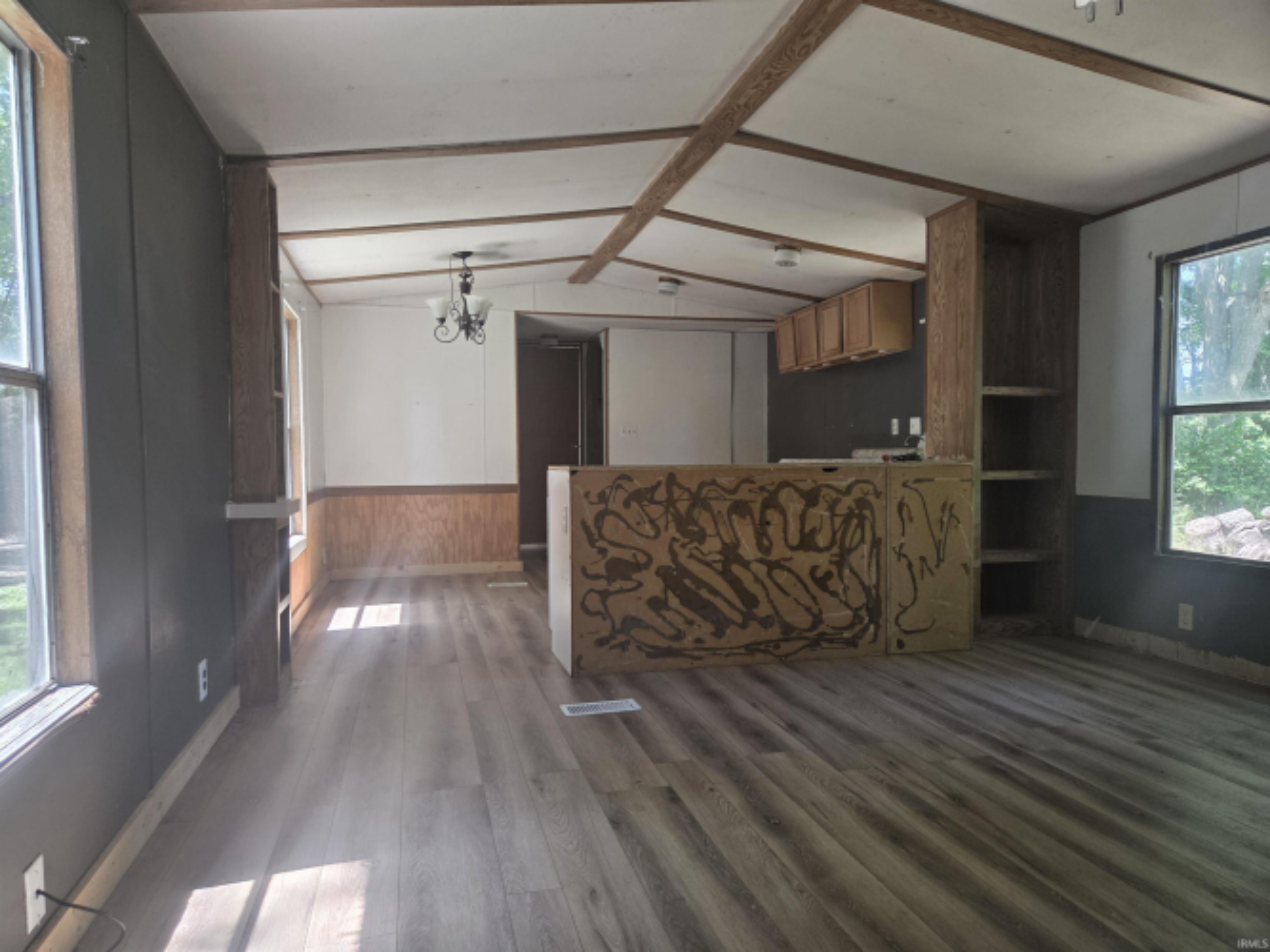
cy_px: 476
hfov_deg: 73.9
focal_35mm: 23
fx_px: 844
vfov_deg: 58.9
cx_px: 635
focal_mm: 5.4
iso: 125
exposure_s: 1/180
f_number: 1.8
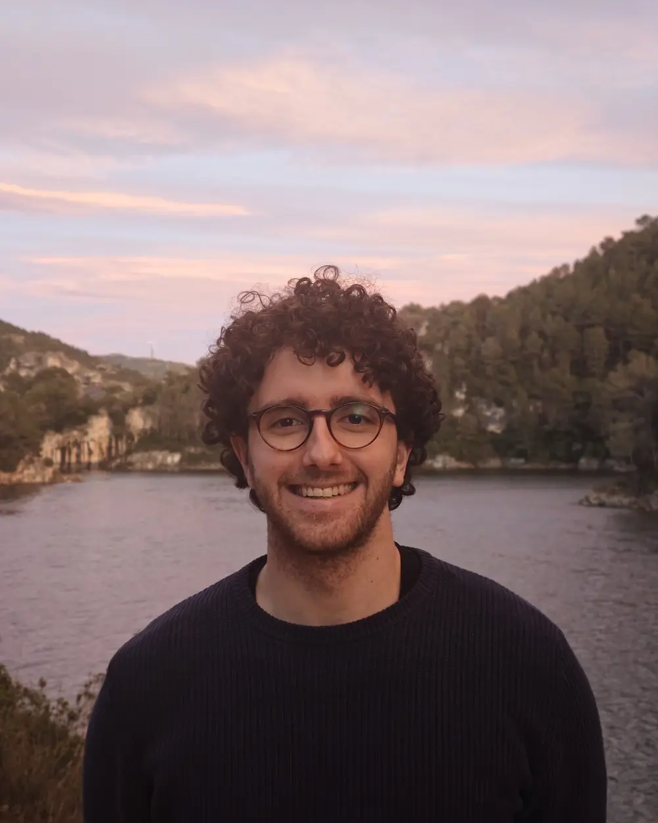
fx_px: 1168
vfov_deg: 38.8
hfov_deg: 31.5
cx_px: 329
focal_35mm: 48
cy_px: 423
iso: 320
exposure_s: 1/75.8
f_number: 1.6
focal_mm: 6.55
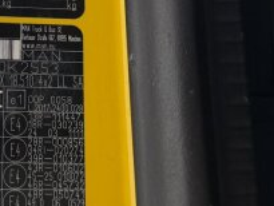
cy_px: 32
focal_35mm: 75
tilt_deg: +12.4
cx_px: 32
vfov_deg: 19.4
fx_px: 594
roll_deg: +2.8
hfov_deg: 25.3
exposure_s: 1/2232
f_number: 1.78
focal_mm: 6.76
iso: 80
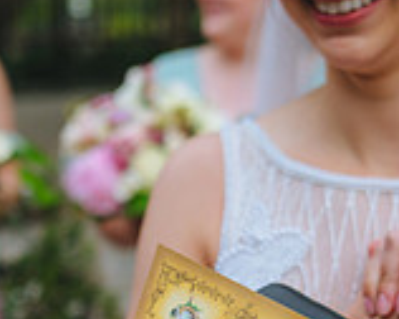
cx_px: 83
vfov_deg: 12.8
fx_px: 1380
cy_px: 395
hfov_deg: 16.3
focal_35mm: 117
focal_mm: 34
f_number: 2.8
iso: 400
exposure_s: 1/1600
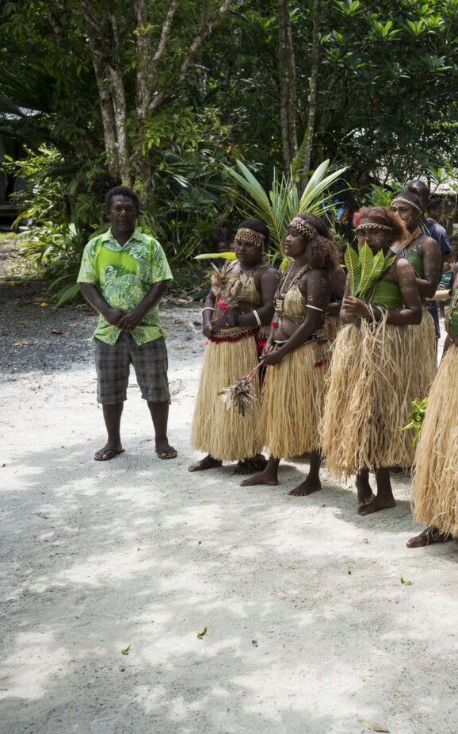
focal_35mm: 54
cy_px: 369
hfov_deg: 22.8
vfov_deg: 37.5
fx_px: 1079
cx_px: 486
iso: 640
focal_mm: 35
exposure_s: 1/400
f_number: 5.6
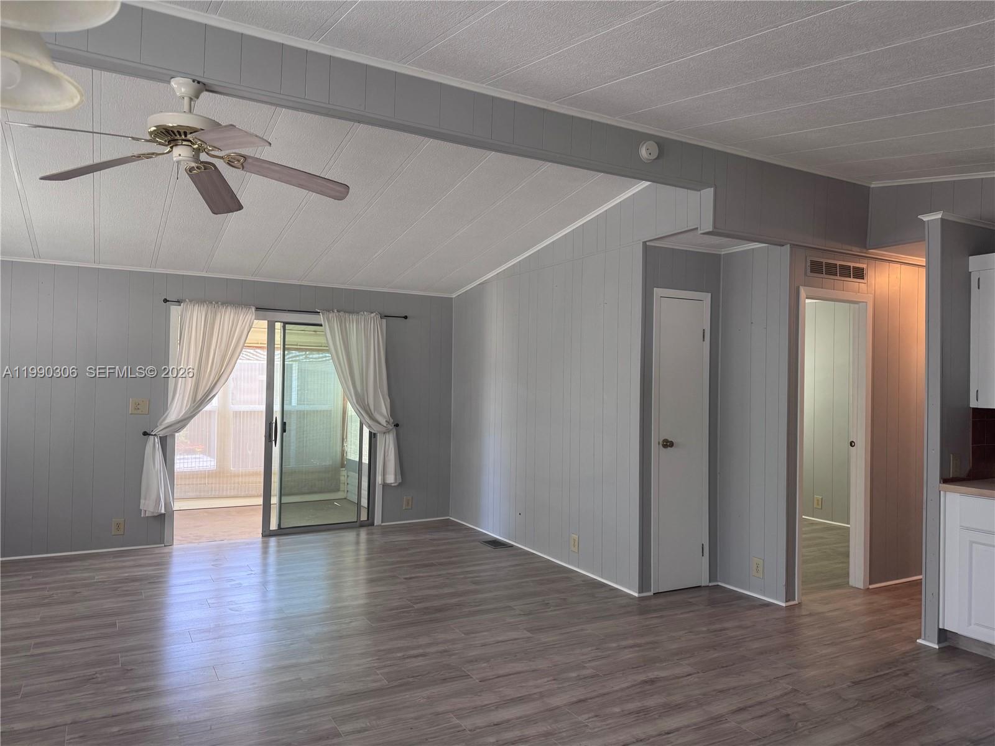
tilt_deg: +1.4
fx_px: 690
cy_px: 373
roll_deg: -1.8
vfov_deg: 56.8
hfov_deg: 71.6
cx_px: 498
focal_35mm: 24
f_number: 1.78
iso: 160
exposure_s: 1/60
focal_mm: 6.76
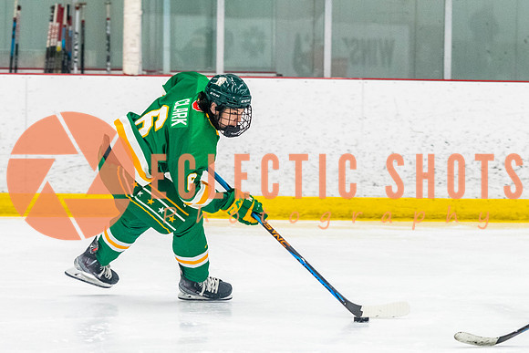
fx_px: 3552
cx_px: 201
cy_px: 212
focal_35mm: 242
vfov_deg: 5.7
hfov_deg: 8.5
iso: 1800
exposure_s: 1/640
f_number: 2.8
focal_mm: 105
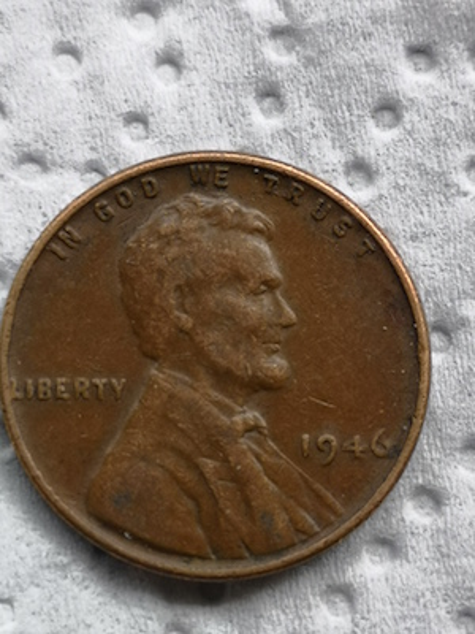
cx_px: 238
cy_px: 317
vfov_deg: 20.0
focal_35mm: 98
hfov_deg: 15.1
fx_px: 1793
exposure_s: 1/553
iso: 50
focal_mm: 5.58
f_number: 1.8
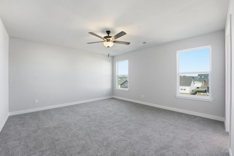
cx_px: 117
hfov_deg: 104.2
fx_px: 91
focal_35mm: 14
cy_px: 78
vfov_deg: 81.2
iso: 1000
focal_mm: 14
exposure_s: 1/500
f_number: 8
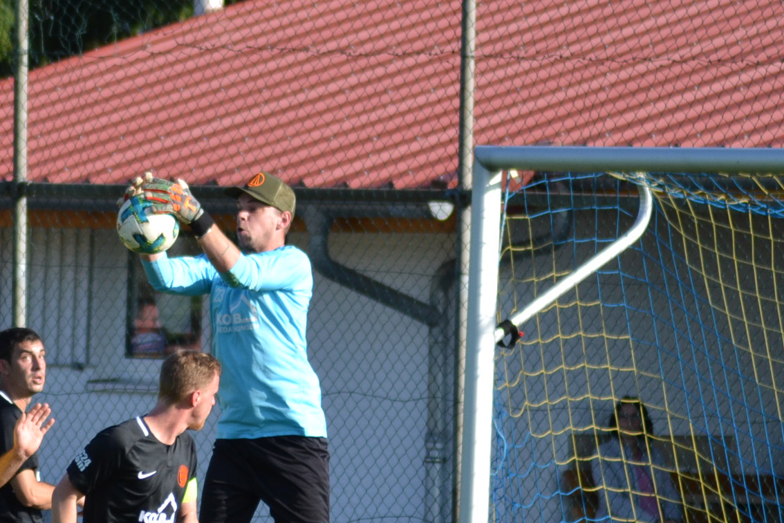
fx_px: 12282
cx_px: 124
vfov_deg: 2.4
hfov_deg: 3.7
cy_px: 352
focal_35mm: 564
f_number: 5.6
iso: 400
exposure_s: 1/1250
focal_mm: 185
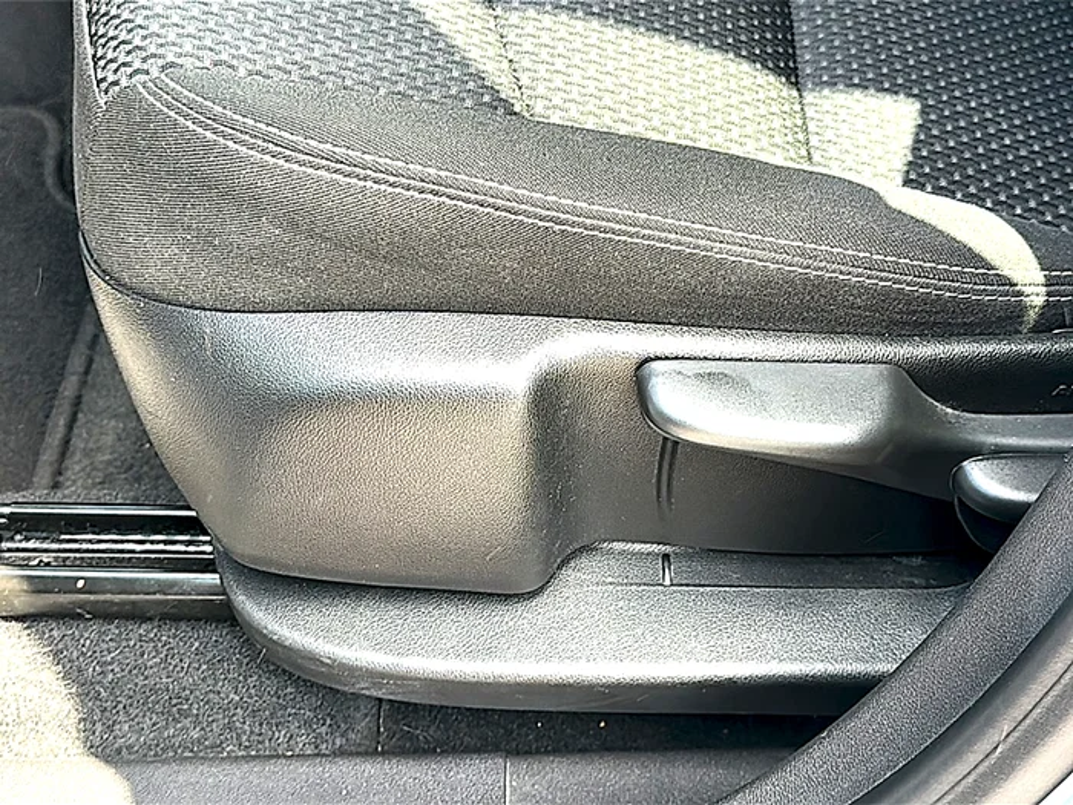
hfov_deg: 42.9
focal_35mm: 44
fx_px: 1364
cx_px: 536
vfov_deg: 32.9
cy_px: 402
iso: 80
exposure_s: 1/122
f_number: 1.78
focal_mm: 6.86
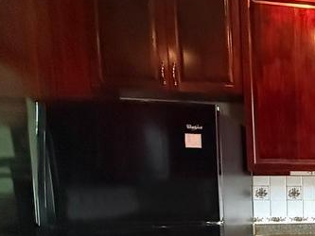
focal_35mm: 43
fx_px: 391
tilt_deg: -6.3
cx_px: 416
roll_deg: +0.2
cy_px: 217
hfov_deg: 32.3
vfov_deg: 31.8
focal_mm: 2.22
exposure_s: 1/60
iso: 1250
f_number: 2.2
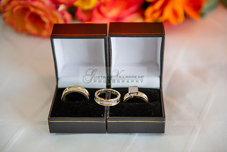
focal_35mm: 74
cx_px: 114
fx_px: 465
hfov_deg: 27.4
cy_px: 76
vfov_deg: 18.5
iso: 500
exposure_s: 1/320
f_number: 2.8
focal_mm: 70
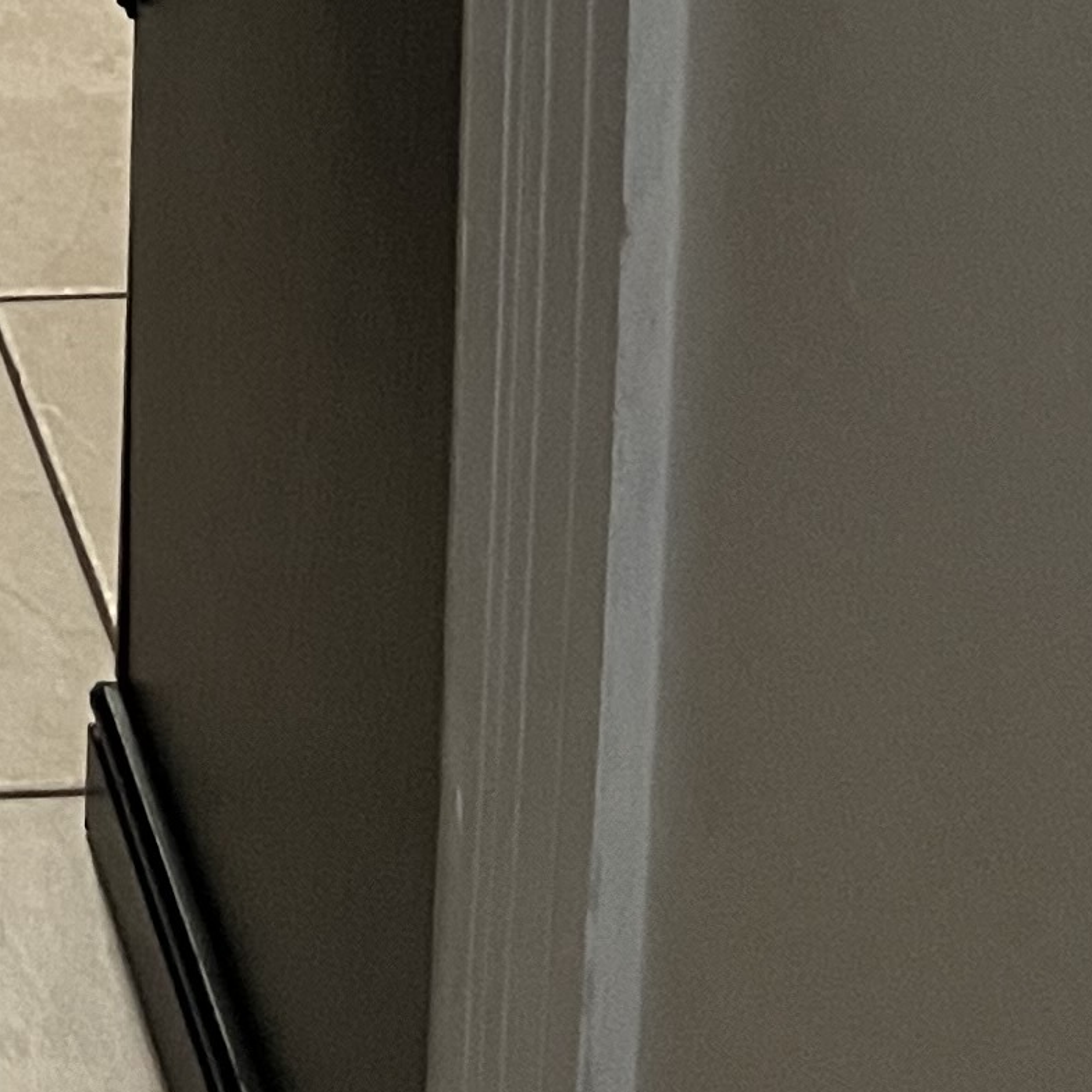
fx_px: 4211
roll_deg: +0.4
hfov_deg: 13.5
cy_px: -1658
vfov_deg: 11.7
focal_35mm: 118
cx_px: -748
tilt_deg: -8.1
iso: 500
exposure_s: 1/40
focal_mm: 5.1
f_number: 1.6
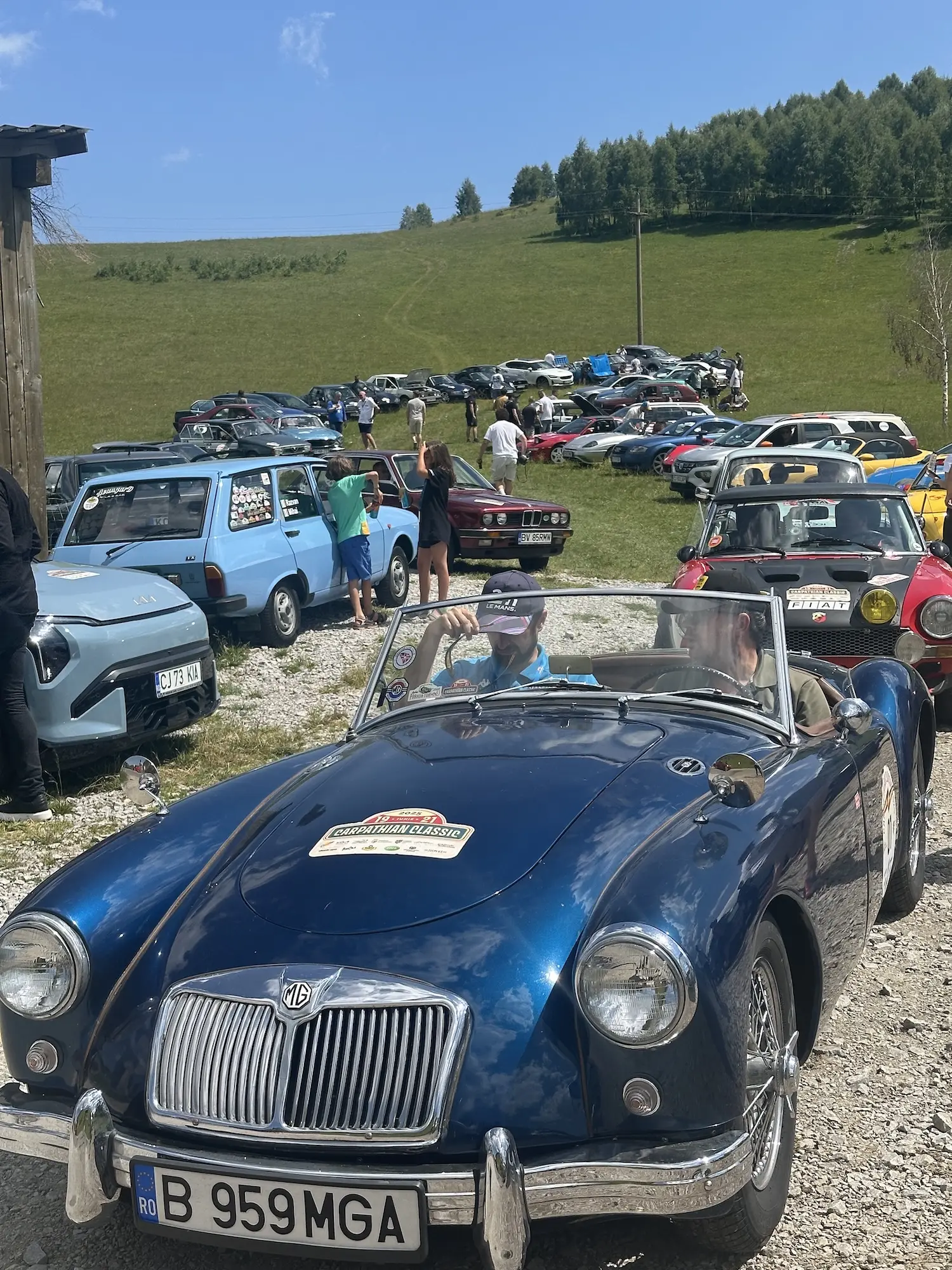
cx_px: 476
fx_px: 1760
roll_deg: +1.0
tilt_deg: -4.6
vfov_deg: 39.7
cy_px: 635
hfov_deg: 30.3
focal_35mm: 48
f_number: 1.78
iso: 64
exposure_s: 1/4367
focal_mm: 6.86
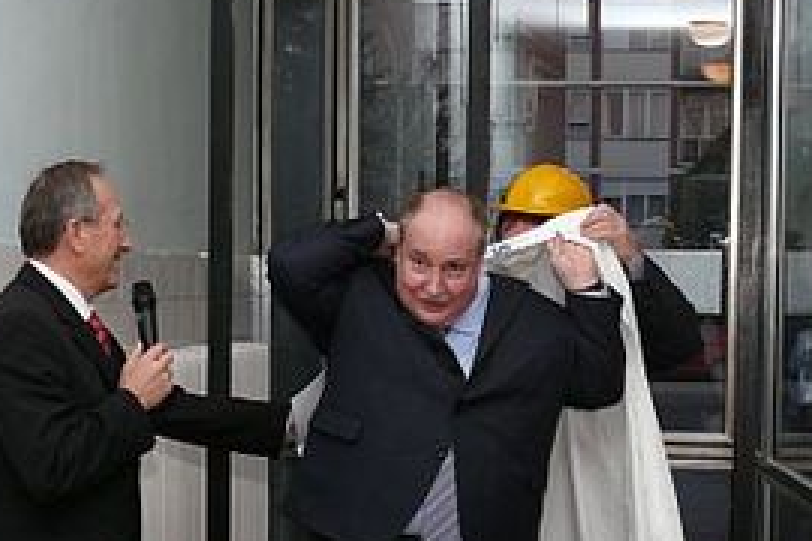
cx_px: 508
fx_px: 1737
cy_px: 406
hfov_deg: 26.2
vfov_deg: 17.6
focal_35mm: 77
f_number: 3.2
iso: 100
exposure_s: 1/30
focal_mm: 9.2
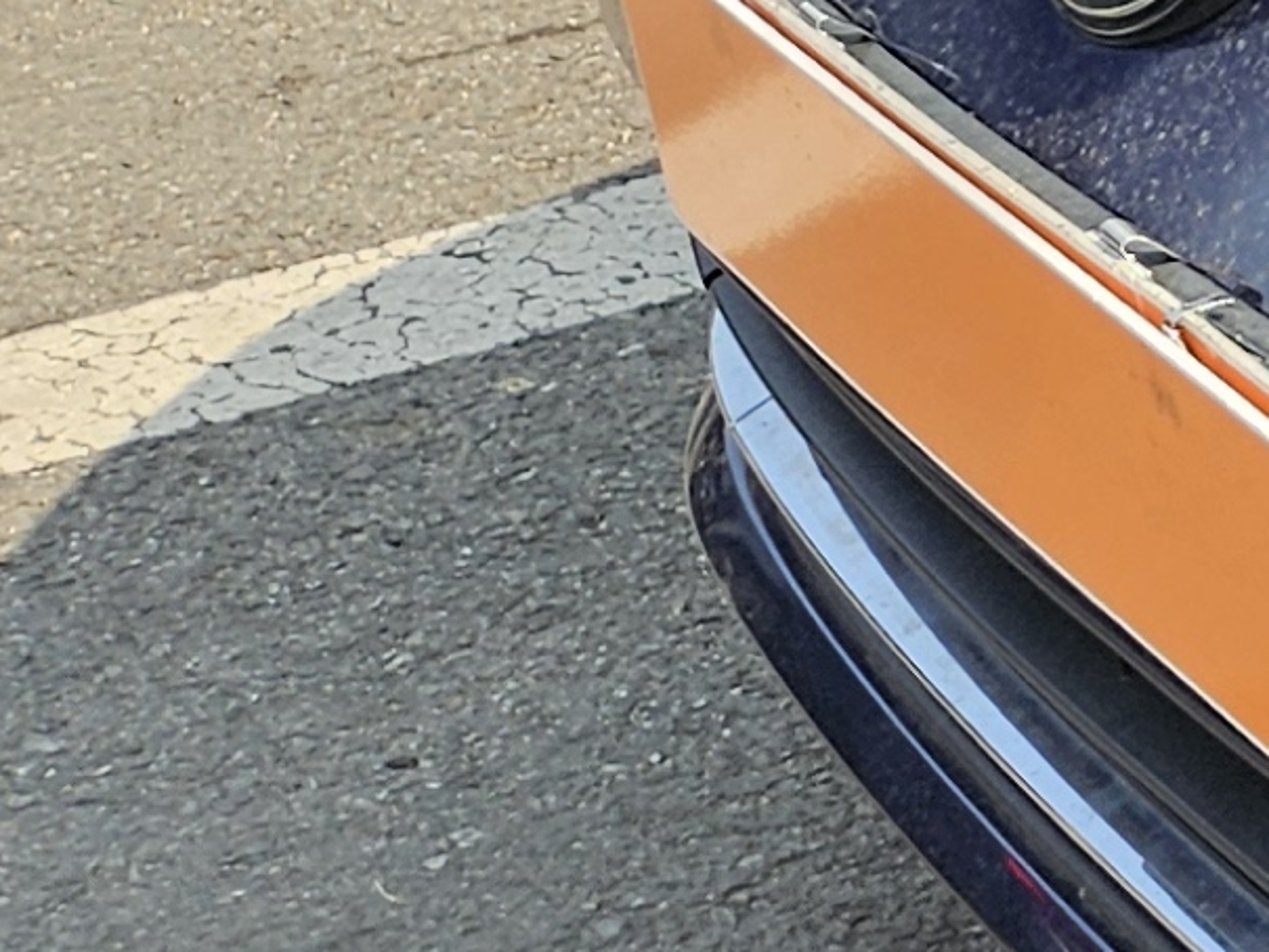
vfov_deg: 9.5
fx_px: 5573
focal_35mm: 152
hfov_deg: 9.3
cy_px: -380
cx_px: 4159
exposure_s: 1/947
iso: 25
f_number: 1.8
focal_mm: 5.4
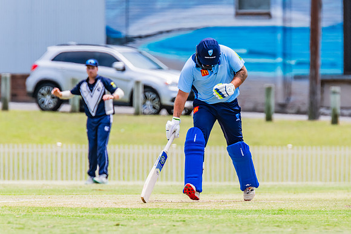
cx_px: 187
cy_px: 113
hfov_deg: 3.0
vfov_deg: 2.0
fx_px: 6727
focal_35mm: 690
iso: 800
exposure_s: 1/2000
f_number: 9
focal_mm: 600
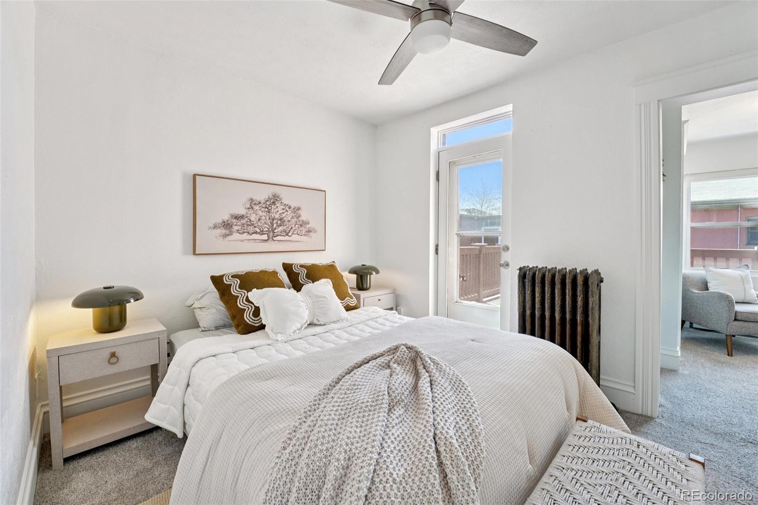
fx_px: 295
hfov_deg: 104.3
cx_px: 379
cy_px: 252
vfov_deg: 81.2
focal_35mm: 14
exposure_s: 1/15
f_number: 8
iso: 400
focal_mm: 14
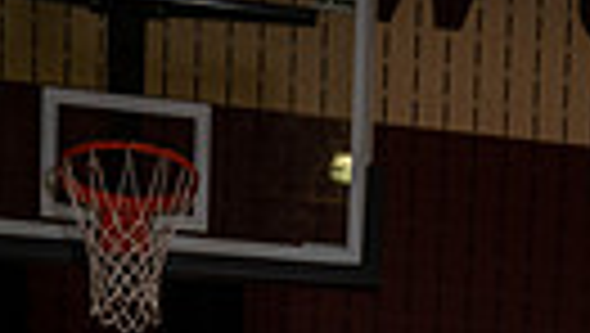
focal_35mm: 108
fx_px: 1691
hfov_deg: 19.8
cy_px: 999
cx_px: 342
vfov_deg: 9.1
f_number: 8
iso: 500
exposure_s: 1/250
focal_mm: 30
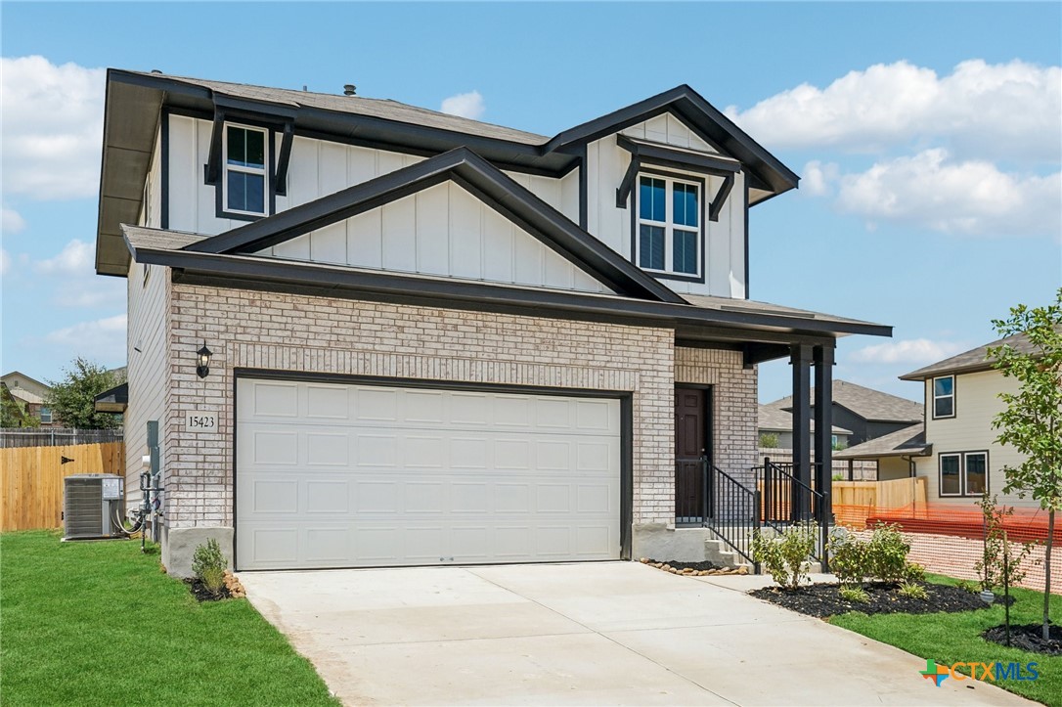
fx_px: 914
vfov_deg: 42.3
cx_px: 531
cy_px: 354
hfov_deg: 60.3
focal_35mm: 31
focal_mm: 31
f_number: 9
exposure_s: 1/800
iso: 200
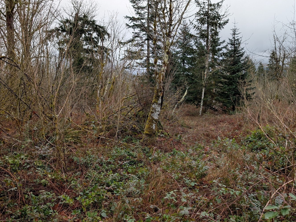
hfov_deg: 61.2
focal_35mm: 29
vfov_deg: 48.2
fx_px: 248
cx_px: 174
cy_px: 121
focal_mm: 6.9
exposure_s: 1/395
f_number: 1.68
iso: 23
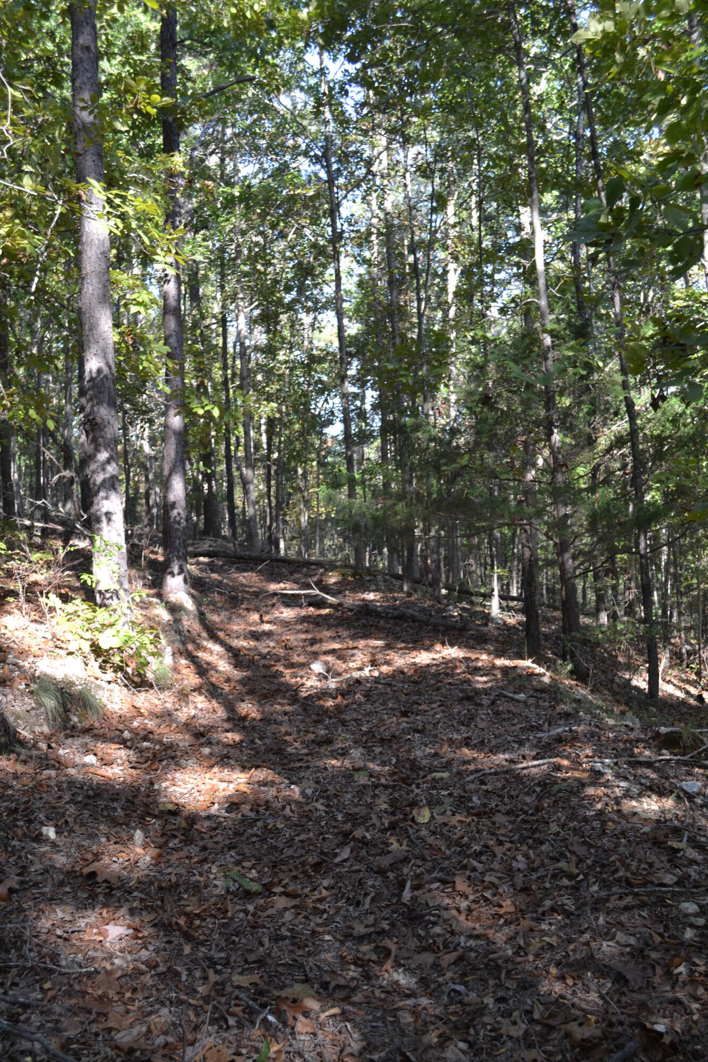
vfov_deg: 49.6
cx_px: 354
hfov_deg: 34.2
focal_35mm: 39
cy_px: 531
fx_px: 1151
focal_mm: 26
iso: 400
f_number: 5.6
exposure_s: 1/125
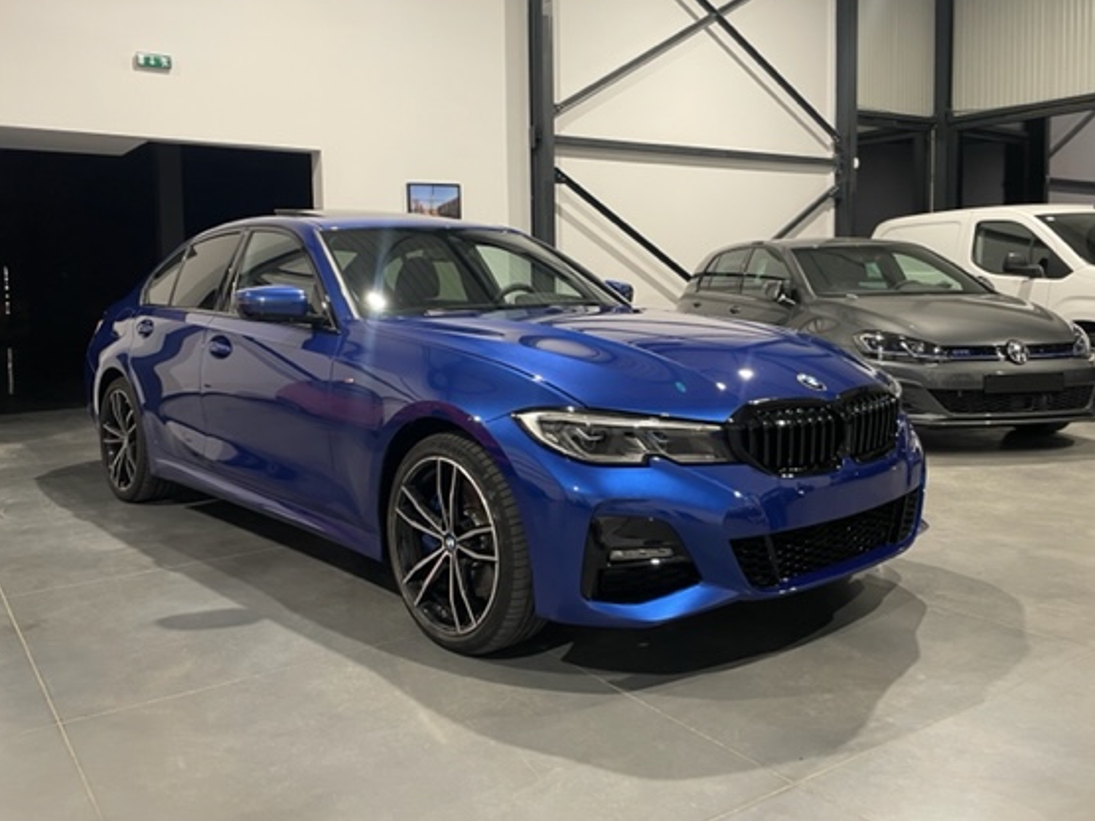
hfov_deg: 59.9
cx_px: 511
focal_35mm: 30
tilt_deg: -3.9
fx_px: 949
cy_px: 351
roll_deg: +1.1
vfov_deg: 46.6
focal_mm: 4.2
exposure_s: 1/50
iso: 100
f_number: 1.6
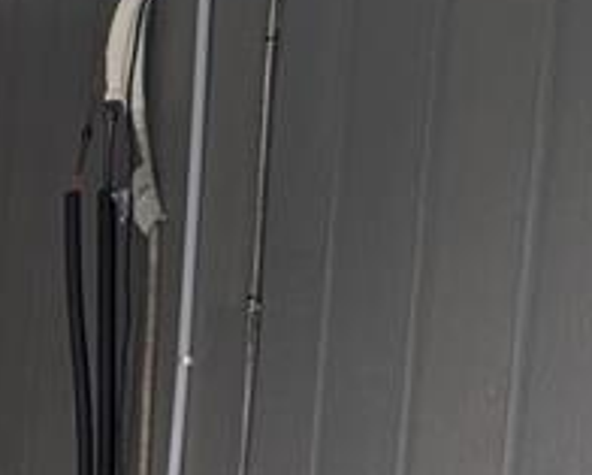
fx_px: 2139
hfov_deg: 13.4
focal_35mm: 122
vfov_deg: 12.0
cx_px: -610
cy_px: 729
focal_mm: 6.9
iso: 21
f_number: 1.68
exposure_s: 1/169
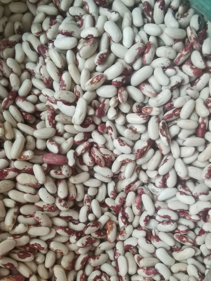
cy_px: 140
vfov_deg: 67.3
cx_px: 106
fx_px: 211
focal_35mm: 26
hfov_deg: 53.1
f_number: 2.2
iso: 320
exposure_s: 1/25
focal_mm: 2.26
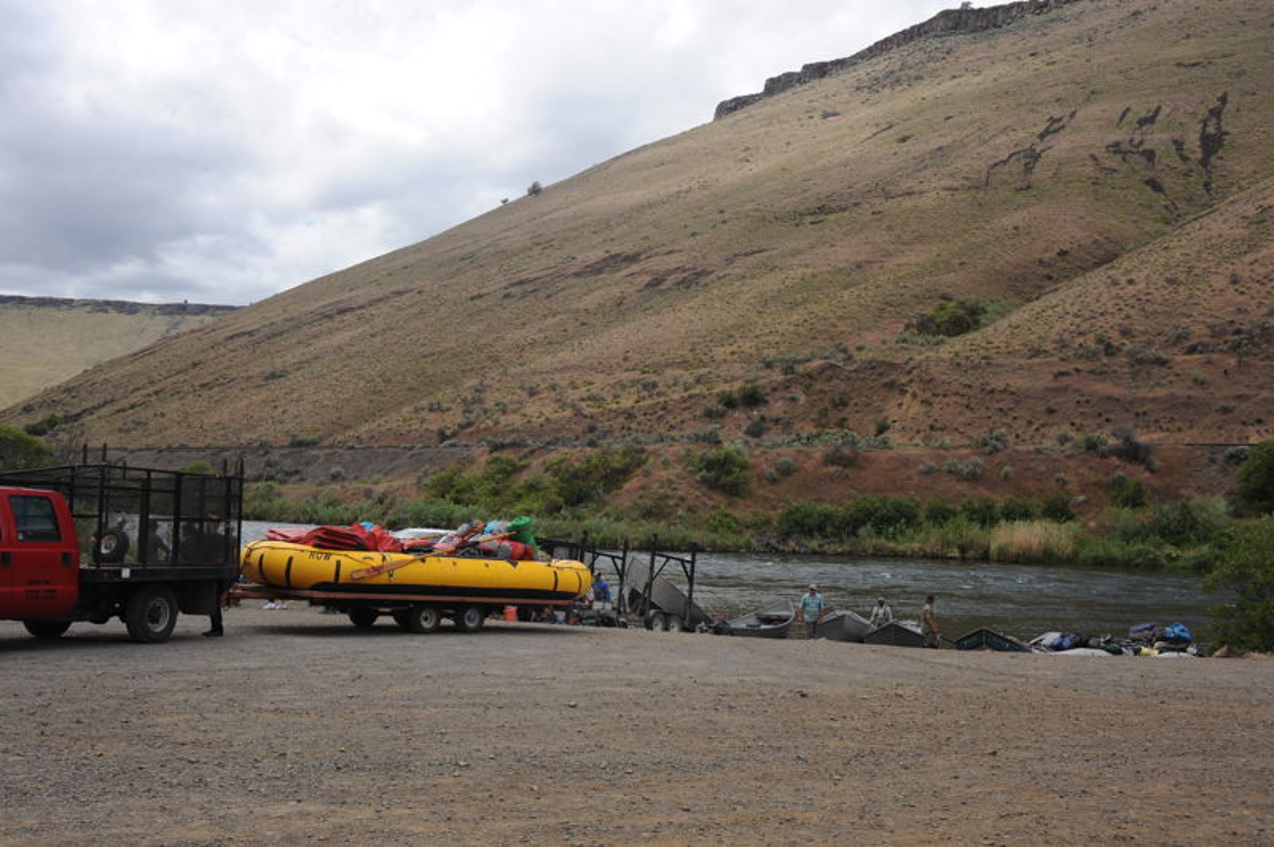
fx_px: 1238
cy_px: 424
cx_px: 637
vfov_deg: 37.8
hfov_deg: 54.5
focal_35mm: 35
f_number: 10
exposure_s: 1/320
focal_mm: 35
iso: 200
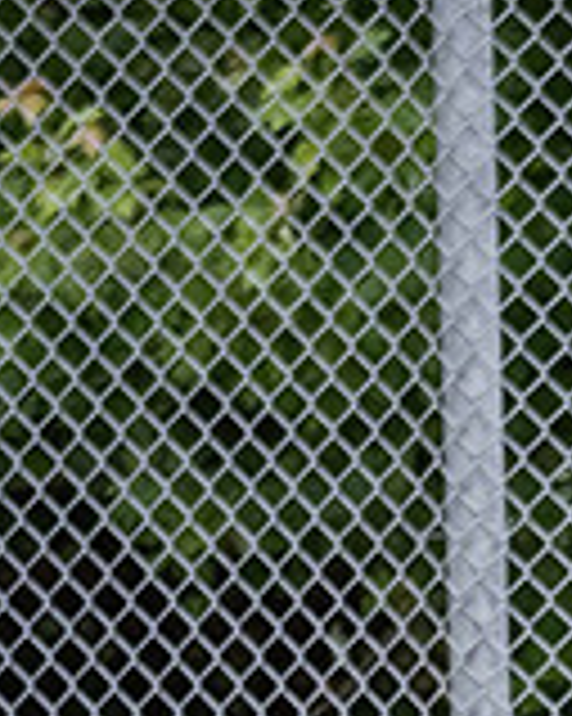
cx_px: 1243
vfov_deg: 1.8
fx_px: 23088
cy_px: 943
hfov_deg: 1.4
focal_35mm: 1090
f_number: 2.8
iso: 2000
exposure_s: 1/1600
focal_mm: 150
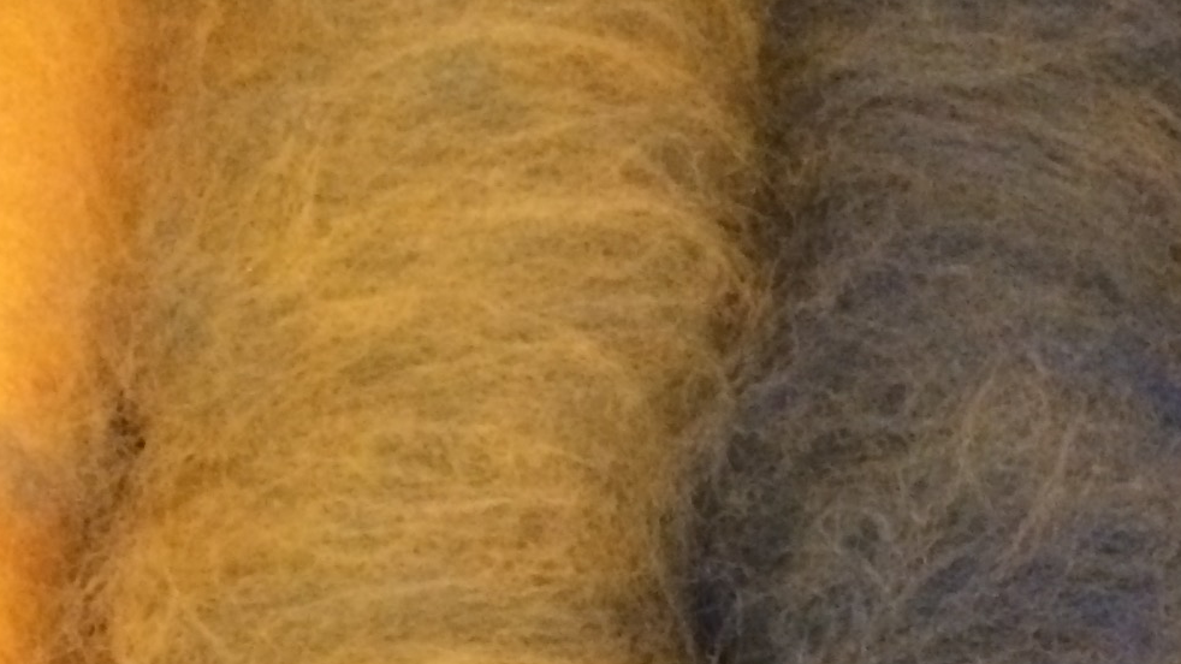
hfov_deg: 20.0
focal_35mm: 105
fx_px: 3288
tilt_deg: -71.8
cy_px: 1152
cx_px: 1062
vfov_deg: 10.9
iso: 400
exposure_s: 1/15
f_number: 2.2
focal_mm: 4.15
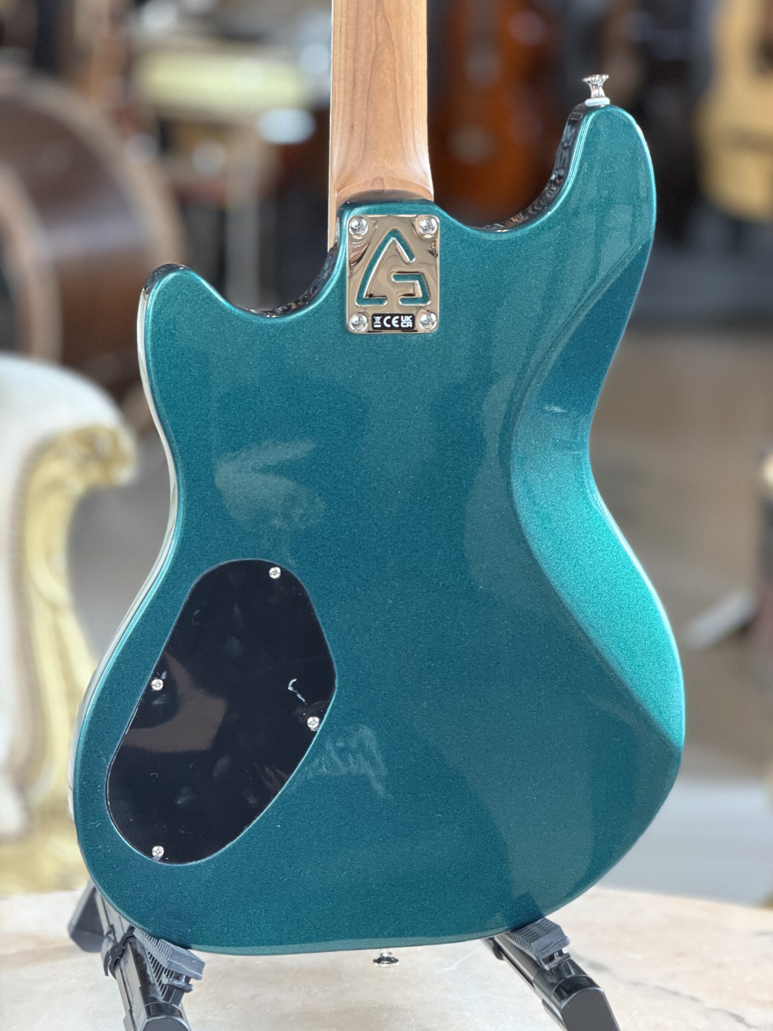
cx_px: 386
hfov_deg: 14.8
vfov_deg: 19.6
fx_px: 2977
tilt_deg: -13.5
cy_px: 516
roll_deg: -1.2
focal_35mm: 100
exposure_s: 1/52
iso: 640
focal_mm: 16.89
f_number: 2.8
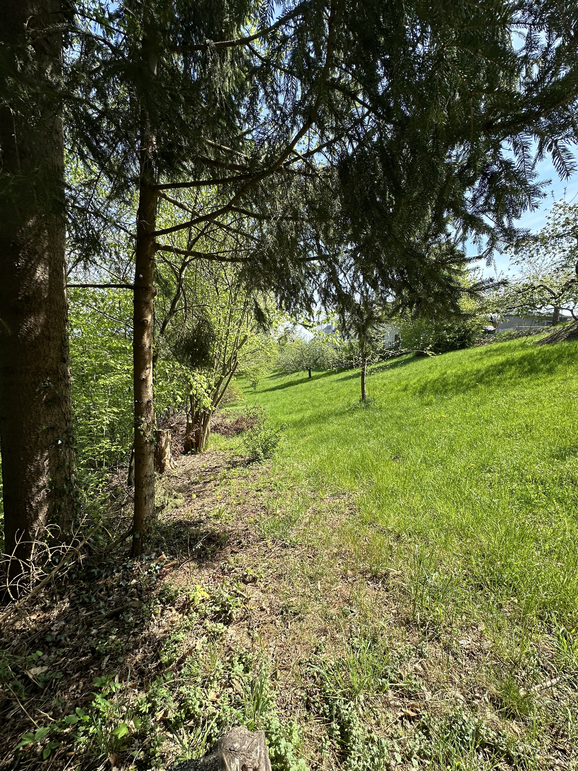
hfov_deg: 85.7
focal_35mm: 14
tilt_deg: -6.2
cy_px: 386
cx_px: 289
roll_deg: -2.5
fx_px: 312
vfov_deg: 102.1
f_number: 2.2
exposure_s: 1/596
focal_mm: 2.22
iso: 40
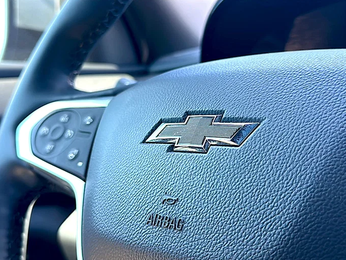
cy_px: 131
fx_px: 390
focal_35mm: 39
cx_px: 174
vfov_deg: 36.8
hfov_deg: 47.8
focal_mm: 6.86
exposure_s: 1/95
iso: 80
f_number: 1.78
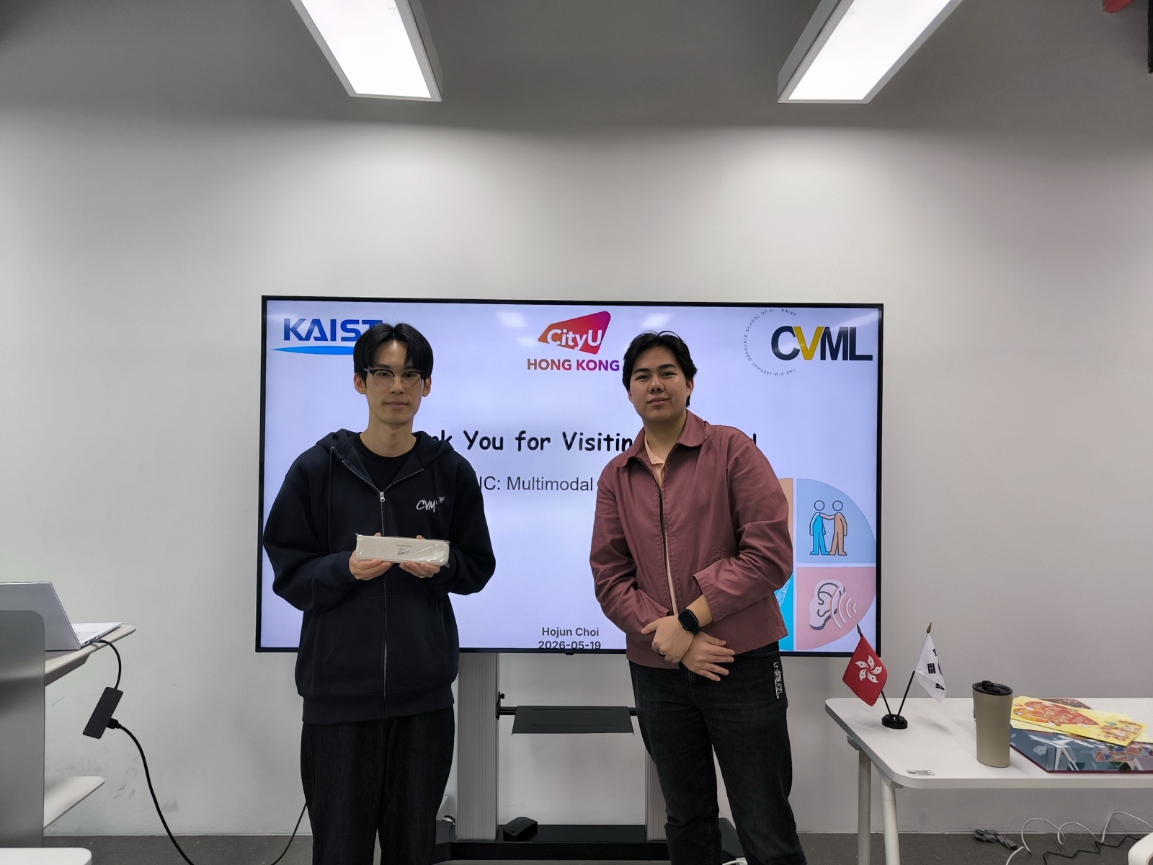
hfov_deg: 71.6
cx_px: 576
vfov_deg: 56.8
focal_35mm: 24
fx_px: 799
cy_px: 432
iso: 100
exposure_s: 1/120
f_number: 1.9
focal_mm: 6.92
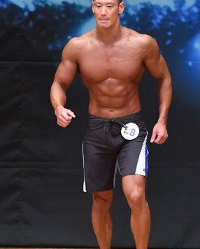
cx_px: 156
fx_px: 4739
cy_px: 141
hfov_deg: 2.4
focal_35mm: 641
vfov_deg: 3.0
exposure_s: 1/400
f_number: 5.6
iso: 8000
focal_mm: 210
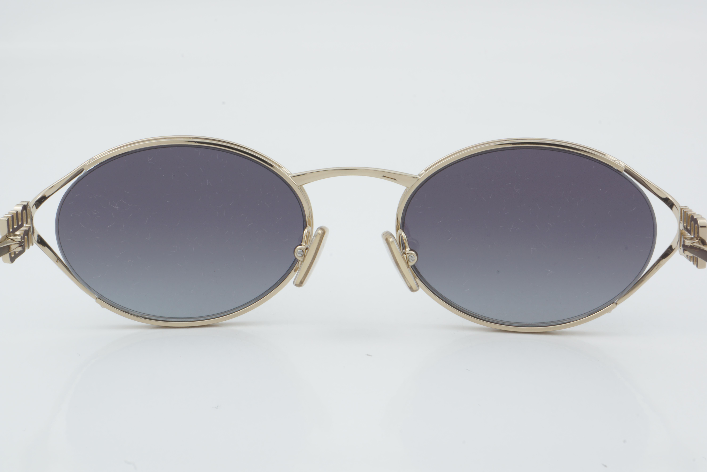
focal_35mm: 75
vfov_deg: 18.2
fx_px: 1473
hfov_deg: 27.0
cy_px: 236
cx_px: 354
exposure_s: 1/3
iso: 100
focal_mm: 50
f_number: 32
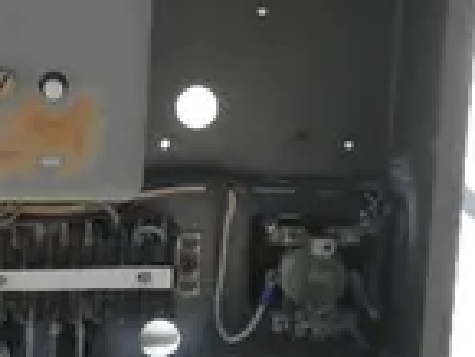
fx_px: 2239
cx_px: -164
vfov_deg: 9.1
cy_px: 269
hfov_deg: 11.7
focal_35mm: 163
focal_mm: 10.5
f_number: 3.8
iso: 64
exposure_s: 1/200
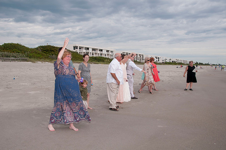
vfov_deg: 39.9
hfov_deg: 57.3
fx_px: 207
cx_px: 113
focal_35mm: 33
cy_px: 75
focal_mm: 22
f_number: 9
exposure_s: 1/250
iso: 100
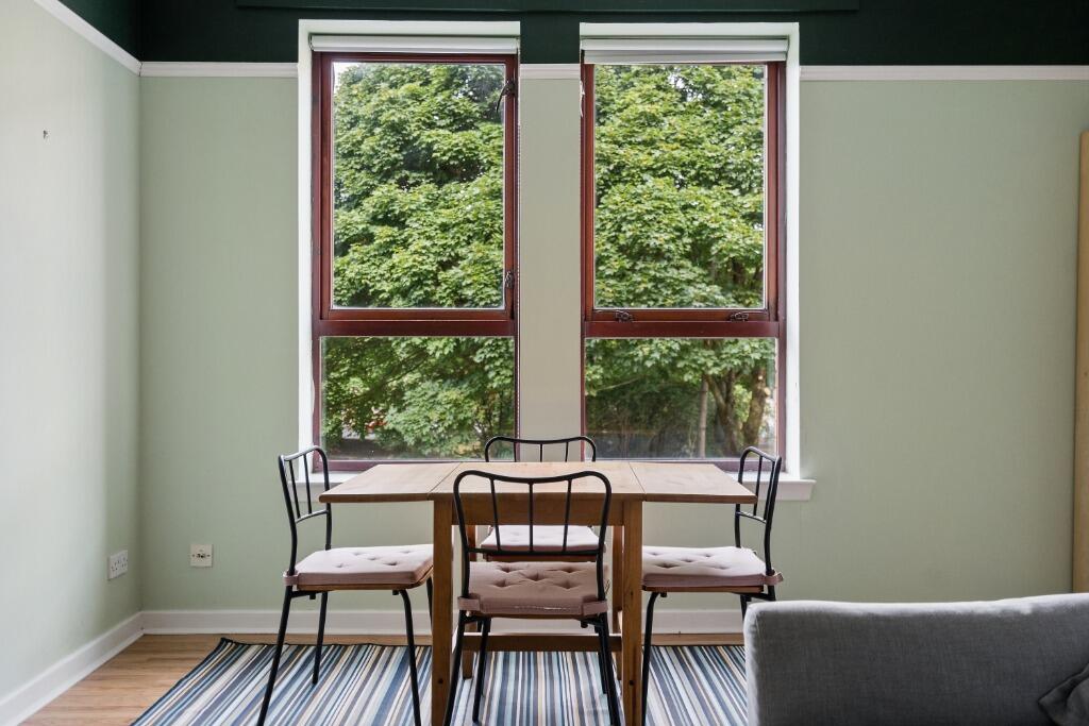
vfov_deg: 42.3
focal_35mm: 31
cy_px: 363
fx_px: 938
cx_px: 544
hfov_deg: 60.3
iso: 1250
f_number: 4
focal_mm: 31
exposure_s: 1/320
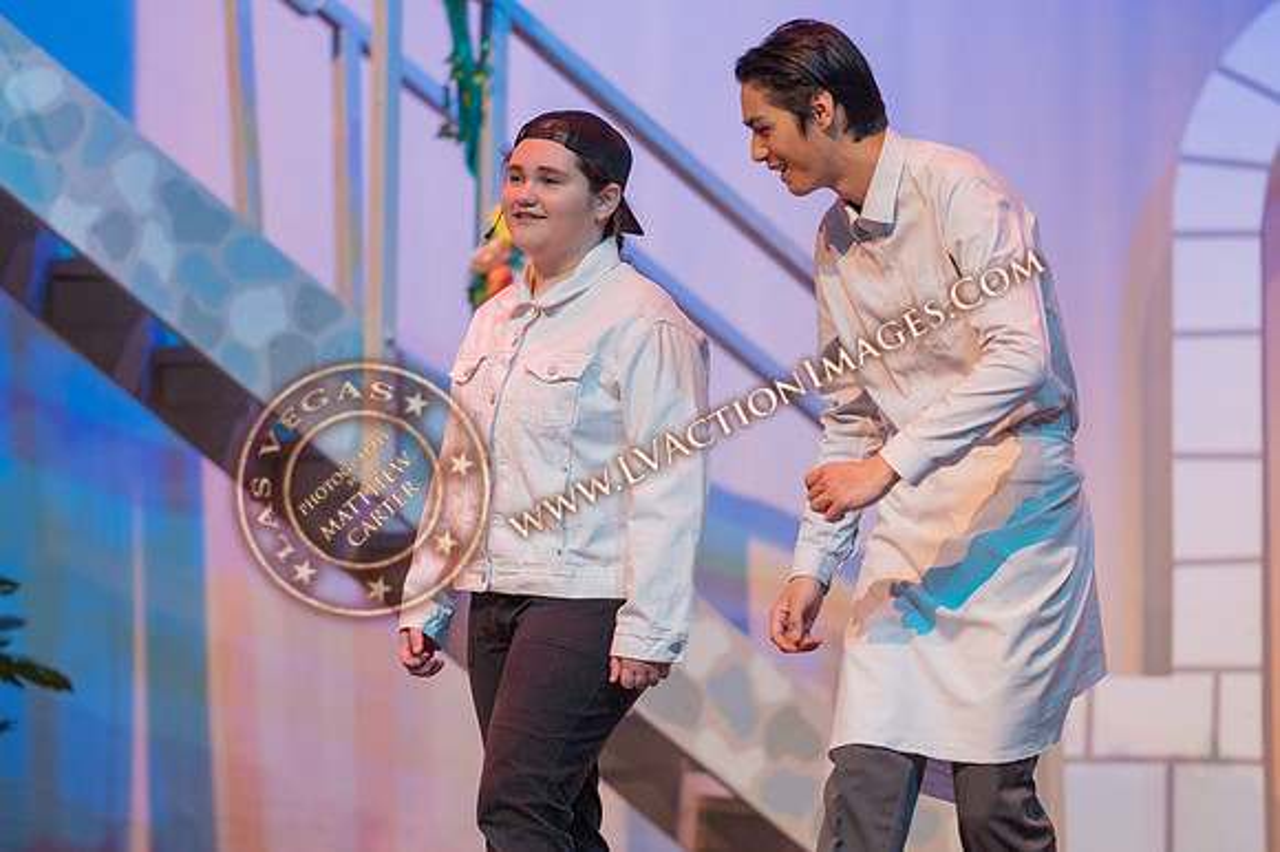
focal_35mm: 216
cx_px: 654
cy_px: 433
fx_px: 7692
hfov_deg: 9.5
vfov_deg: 6.3
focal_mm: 190
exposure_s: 1/250
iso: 720
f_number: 2.8
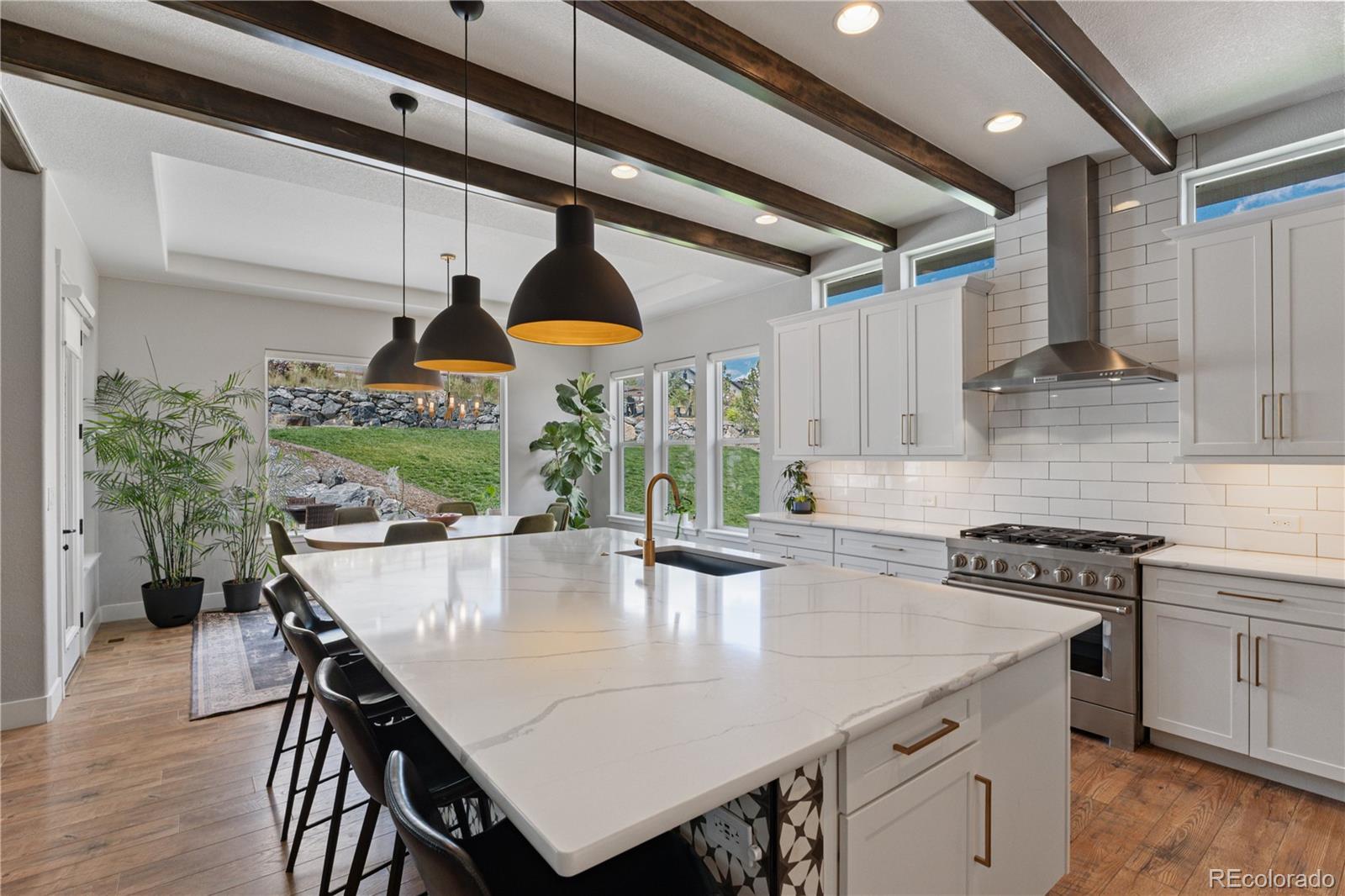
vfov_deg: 72.0
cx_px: 672
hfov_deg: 95.0
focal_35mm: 16
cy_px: 448
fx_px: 616
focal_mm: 11
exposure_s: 1/13
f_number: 8
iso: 250
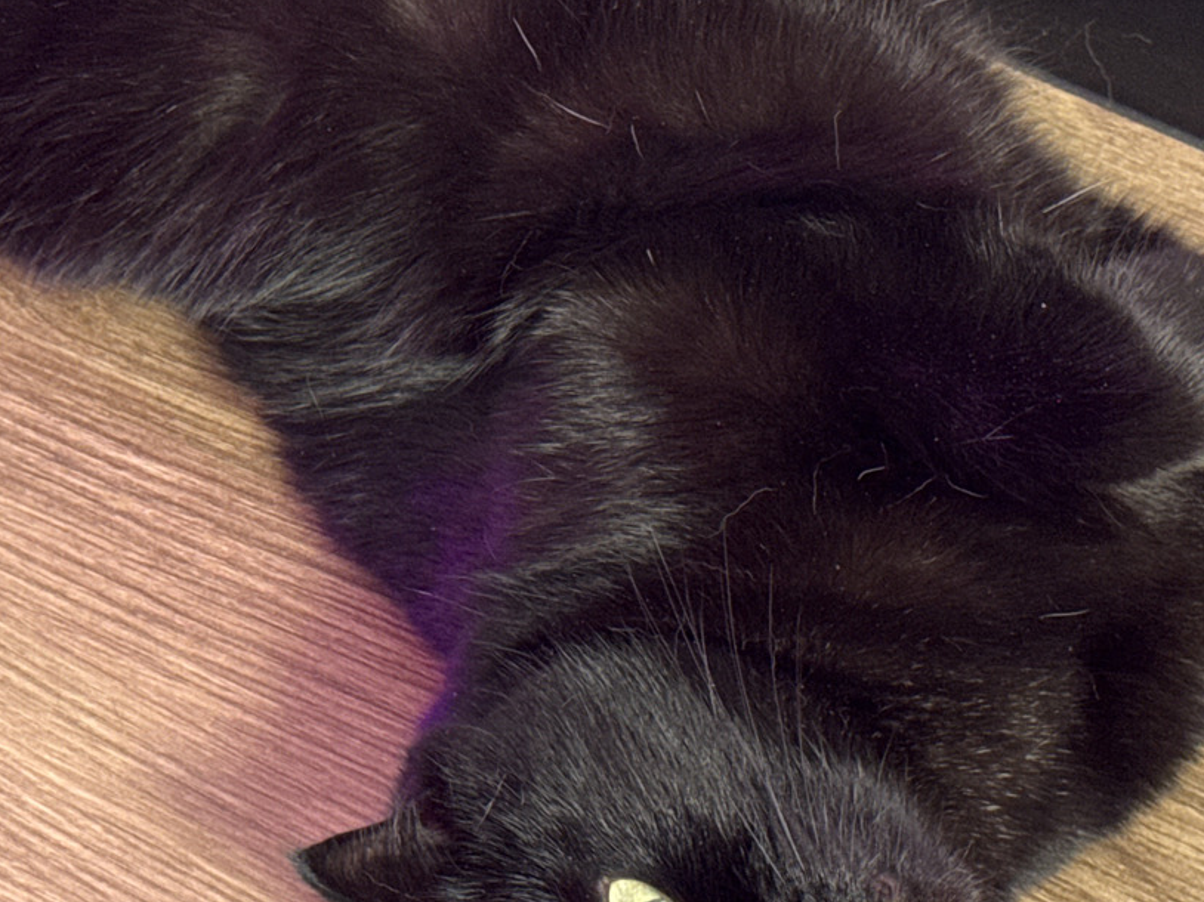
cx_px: 376
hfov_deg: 16.6
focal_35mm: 118
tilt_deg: -51.7
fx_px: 4103
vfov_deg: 12.5
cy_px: 358
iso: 250
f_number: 1.78
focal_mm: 6.76
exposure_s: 1/44
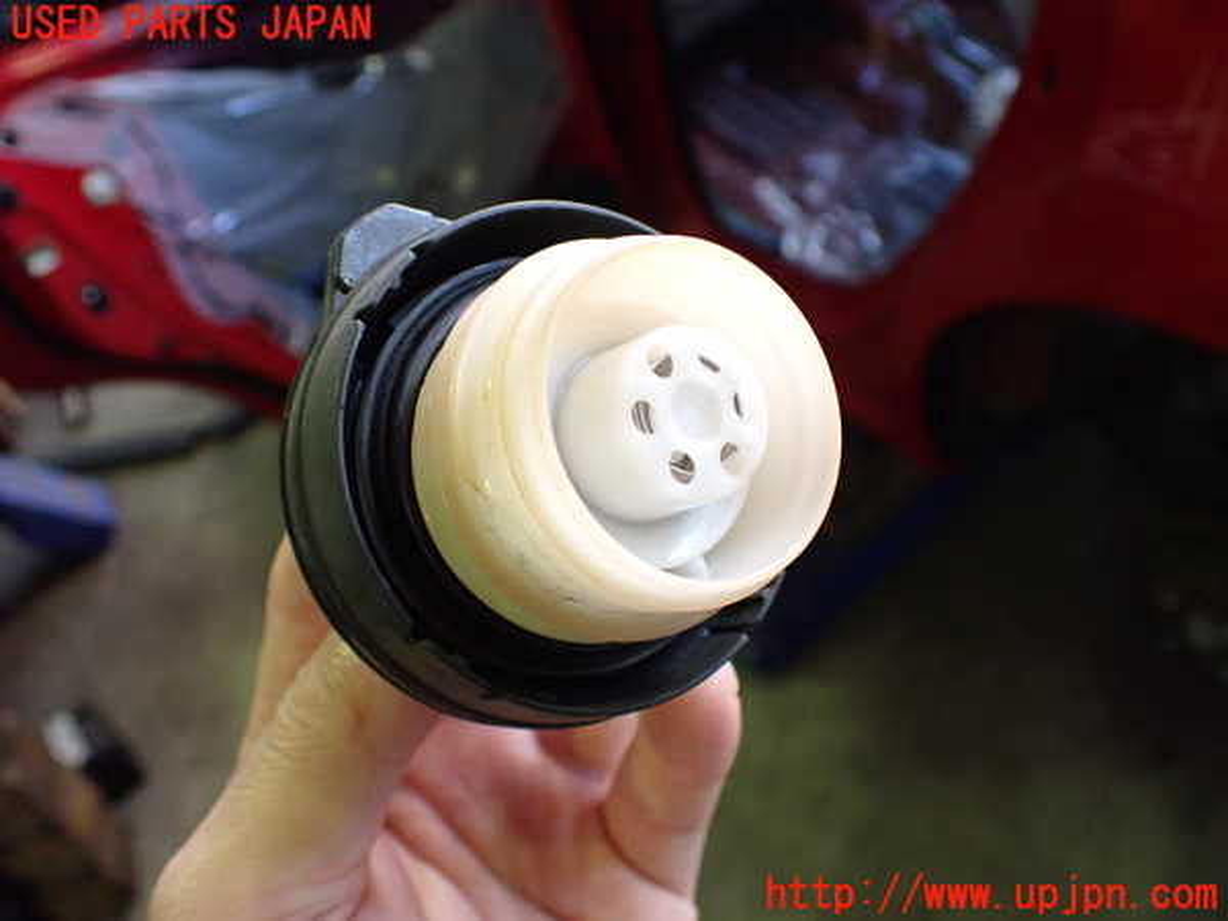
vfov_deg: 46.8
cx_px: 614
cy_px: 460
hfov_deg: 60.0
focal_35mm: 30
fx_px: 1064
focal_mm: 5.4
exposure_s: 1/125
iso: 640
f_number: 2.3
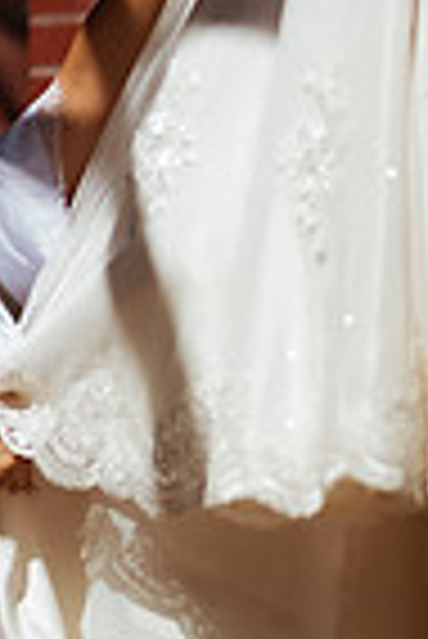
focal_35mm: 184
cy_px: 104
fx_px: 3273
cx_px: 32
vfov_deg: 11.1
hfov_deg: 7.5
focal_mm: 58
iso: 50
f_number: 1.4
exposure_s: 1/8000
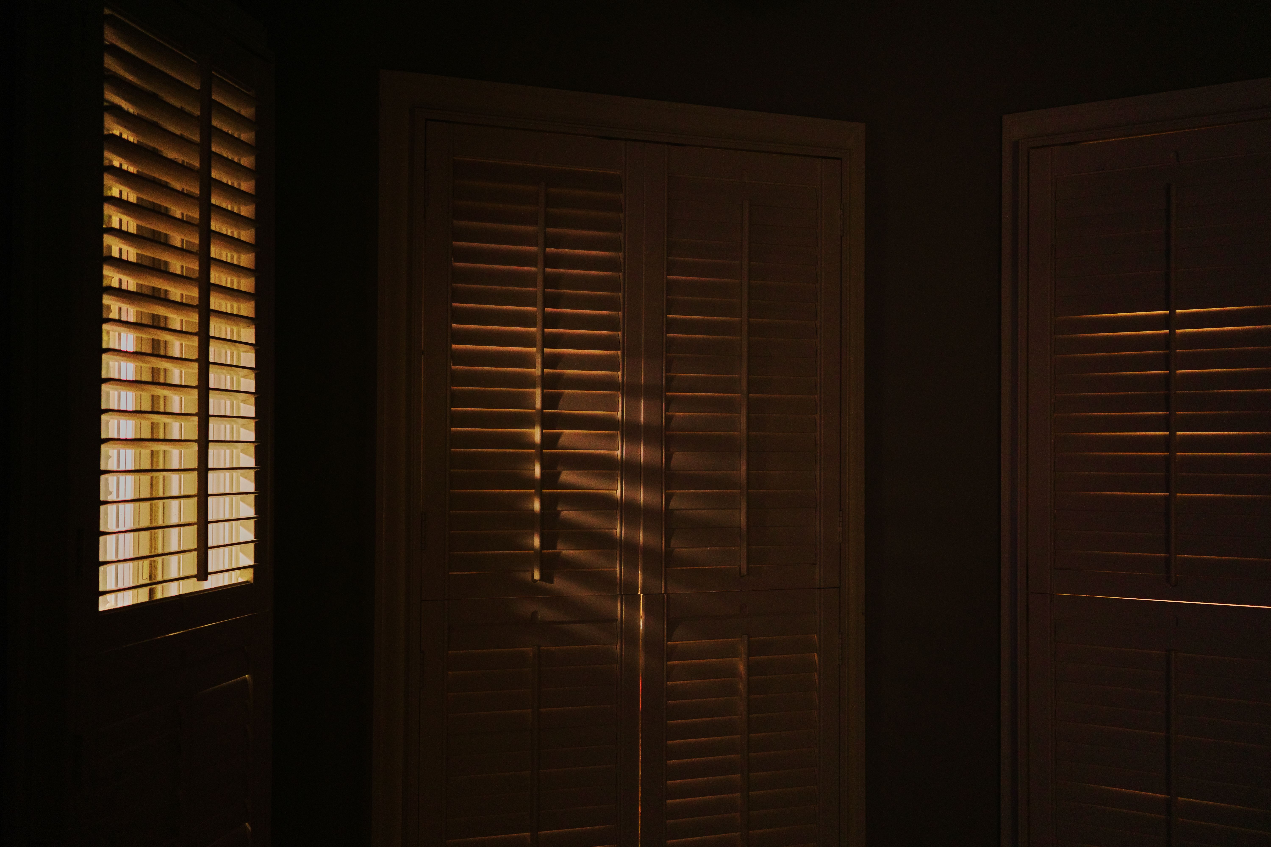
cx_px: 636
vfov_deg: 33.4
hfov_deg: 48.5
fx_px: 1412
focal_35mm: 40
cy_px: 424
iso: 1600
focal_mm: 26
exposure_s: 1/40
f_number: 2.8
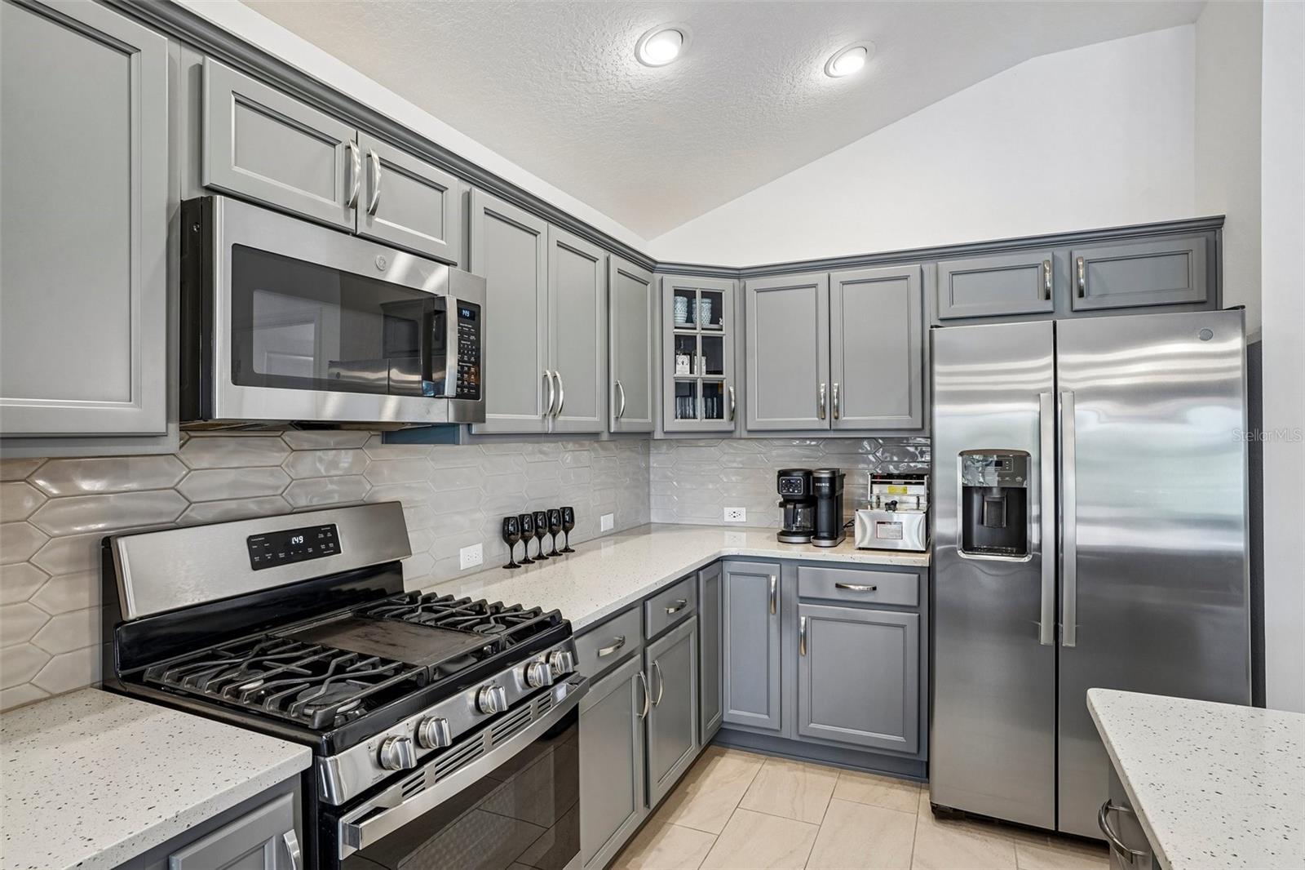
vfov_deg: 64.5
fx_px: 689
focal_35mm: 19
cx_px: 652
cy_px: 435
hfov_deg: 86.9
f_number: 9
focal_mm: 19
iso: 400
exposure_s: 1/6
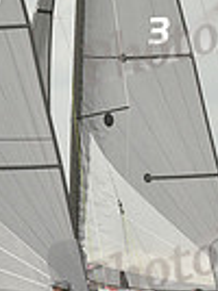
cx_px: -32
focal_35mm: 834
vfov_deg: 2.4
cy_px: -52
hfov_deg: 1.8
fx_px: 7025
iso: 320
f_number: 7.1
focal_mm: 200
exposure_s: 1/1250
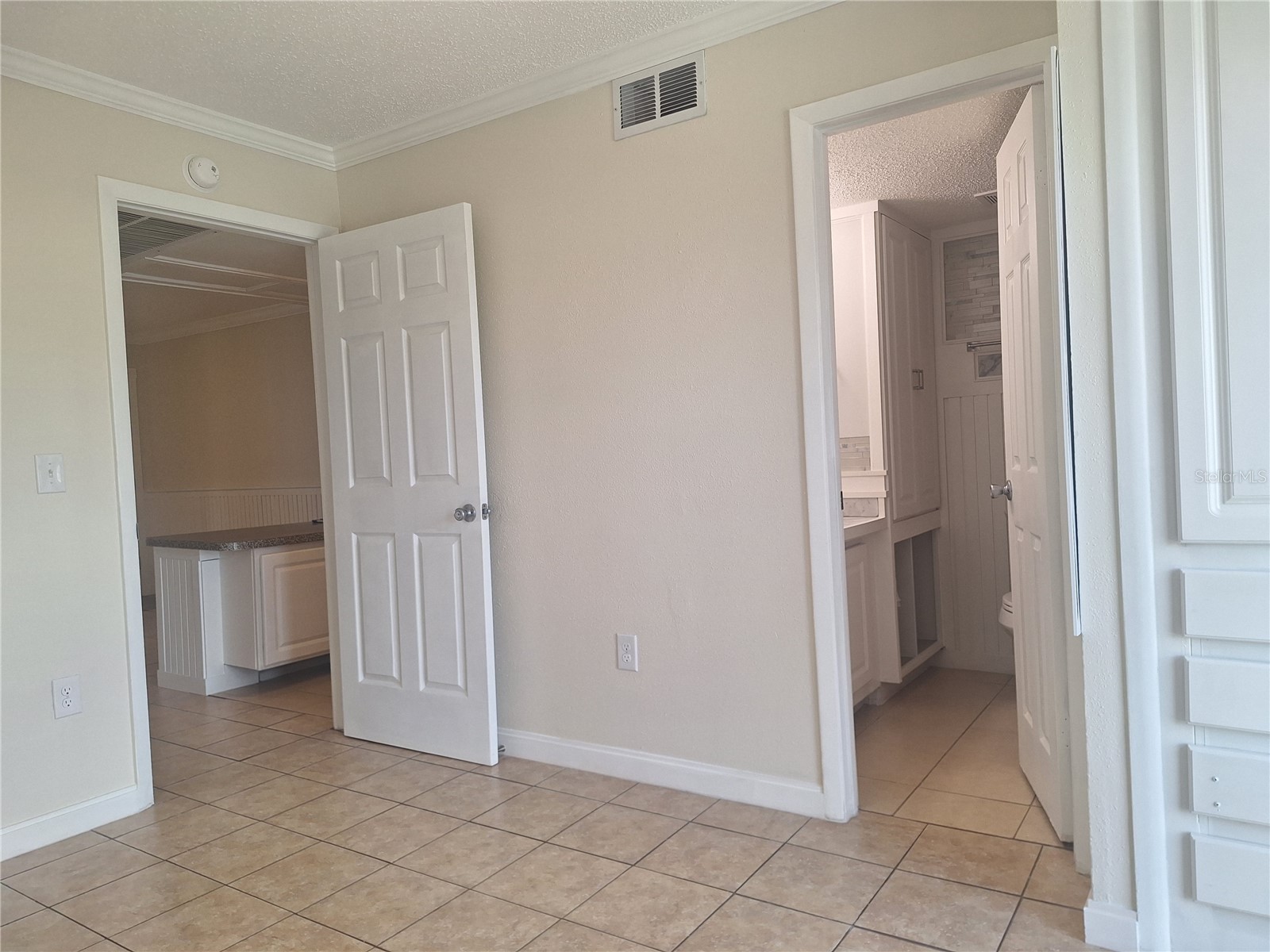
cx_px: 635
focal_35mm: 23
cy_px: 476
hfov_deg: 73.9
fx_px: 844
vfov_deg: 58.9
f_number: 1.8
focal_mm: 5.54
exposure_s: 1/60
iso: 40
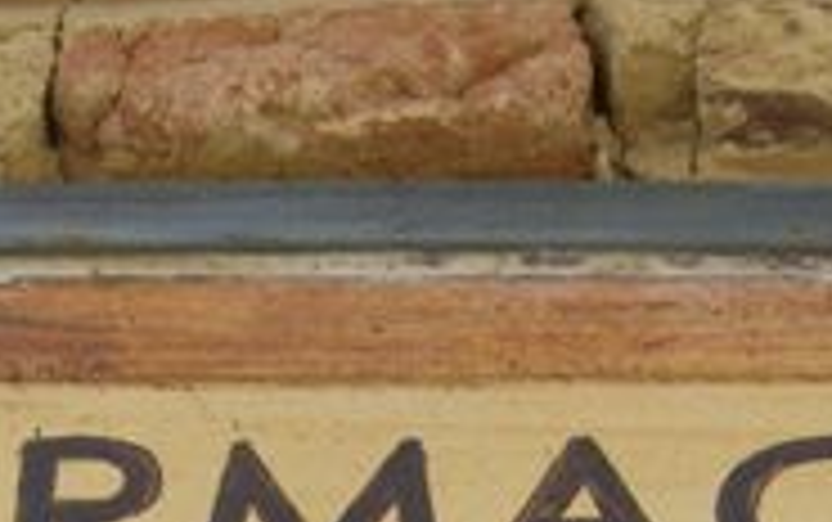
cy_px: 918
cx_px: 423
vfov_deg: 9.1
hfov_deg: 15.0
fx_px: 3155
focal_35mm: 139
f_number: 4.3
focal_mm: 6.2
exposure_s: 1/400
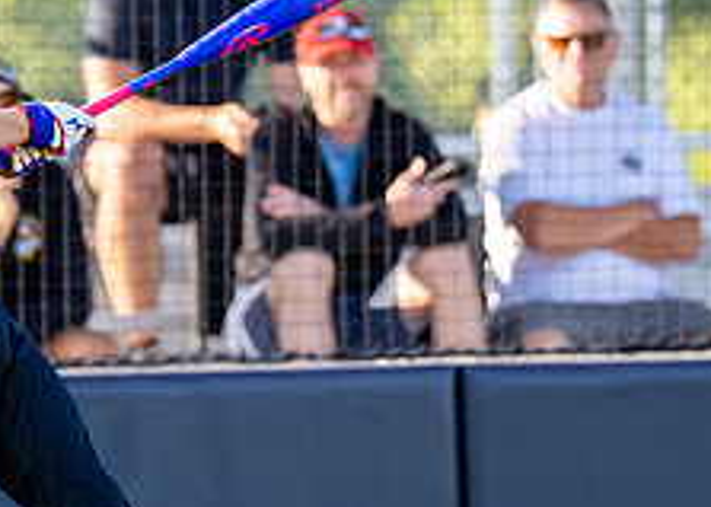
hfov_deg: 2.3
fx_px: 17376
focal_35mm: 861
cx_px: -214
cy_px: 161
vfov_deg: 1.7
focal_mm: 171
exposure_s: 1/1600
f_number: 2.8
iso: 400
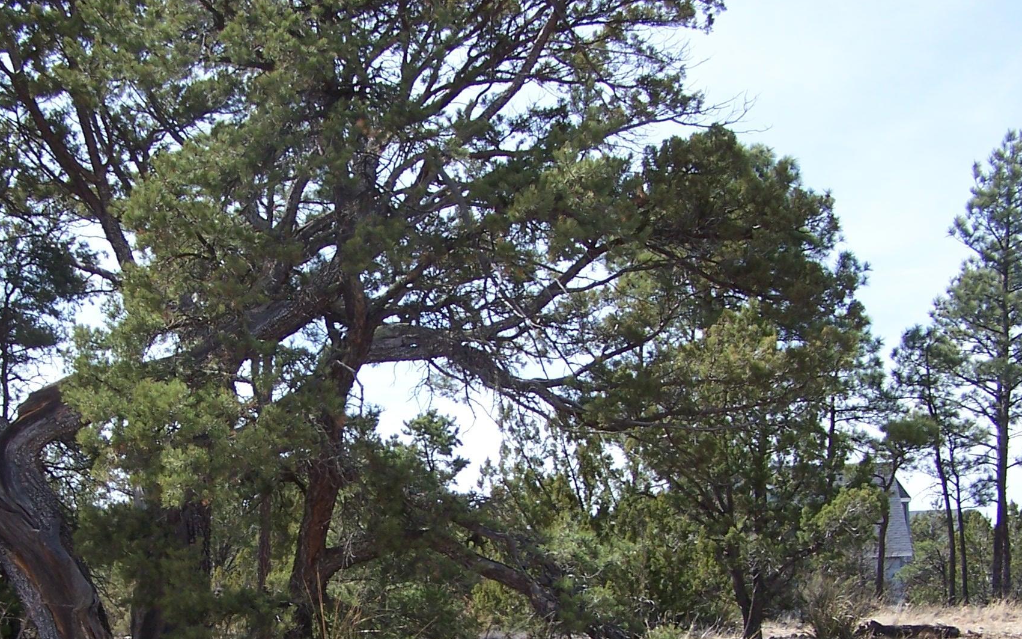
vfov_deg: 21.0
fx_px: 1699
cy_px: 539
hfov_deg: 33.2
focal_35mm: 61
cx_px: 338
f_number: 2.8
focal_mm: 6.3
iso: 80
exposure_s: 1/750
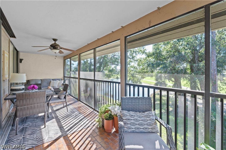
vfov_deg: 73.7
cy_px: 75
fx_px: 100
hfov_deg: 96.7
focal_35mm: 16
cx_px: 113
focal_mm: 16
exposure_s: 1/2
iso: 640
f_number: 13
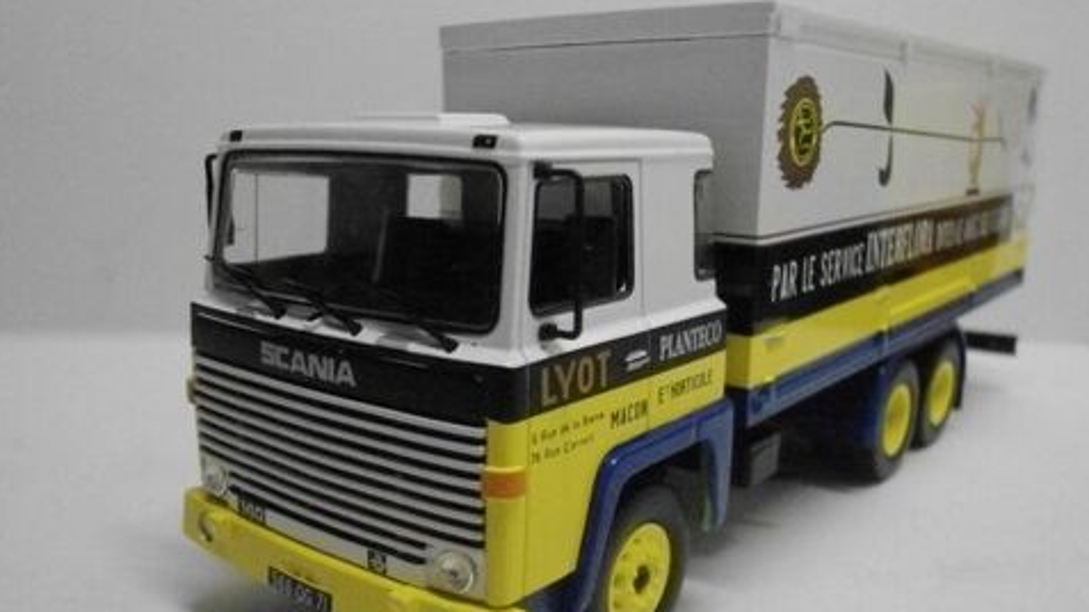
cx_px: 543
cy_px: 365
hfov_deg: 58.0
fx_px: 982
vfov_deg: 34.5
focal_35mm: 34
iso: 800
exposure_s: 1/160
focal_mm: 5.6
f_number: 3
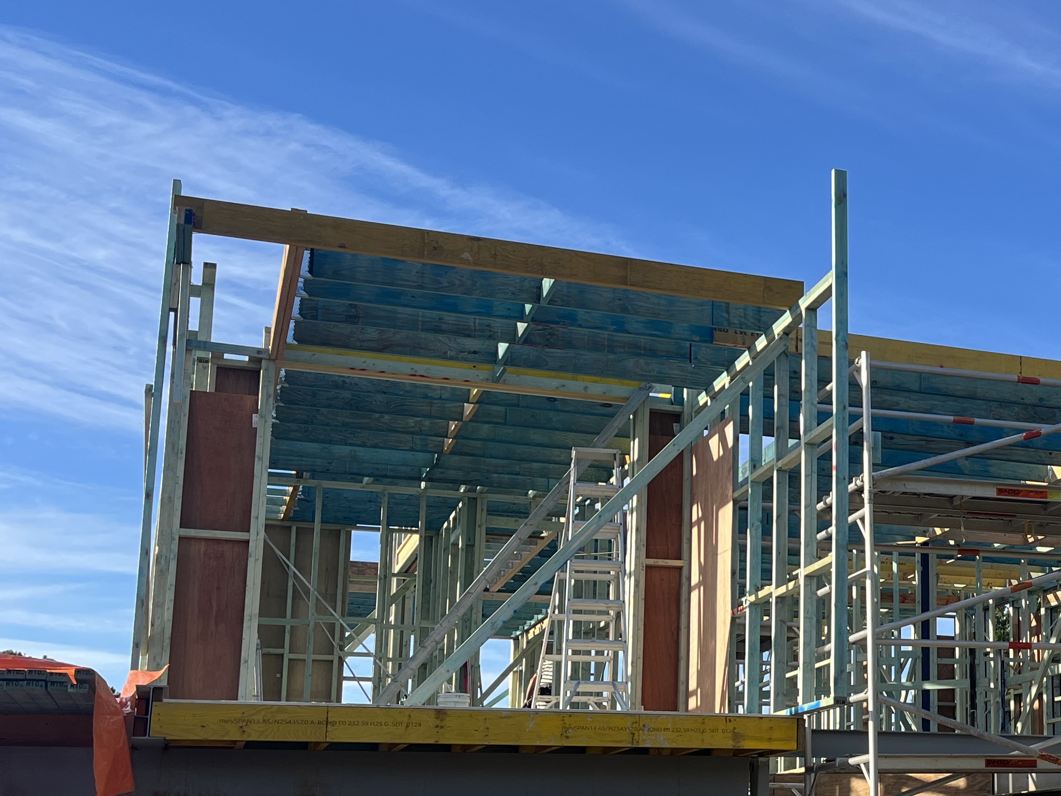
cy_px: 533
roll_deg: +0.7
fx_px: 1686
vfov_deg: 26.4
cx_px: 956
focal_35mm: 55
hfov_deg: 33.1
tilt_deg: +10.0
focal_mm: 5.1
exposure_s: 1/1404
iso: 50
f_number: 1.6
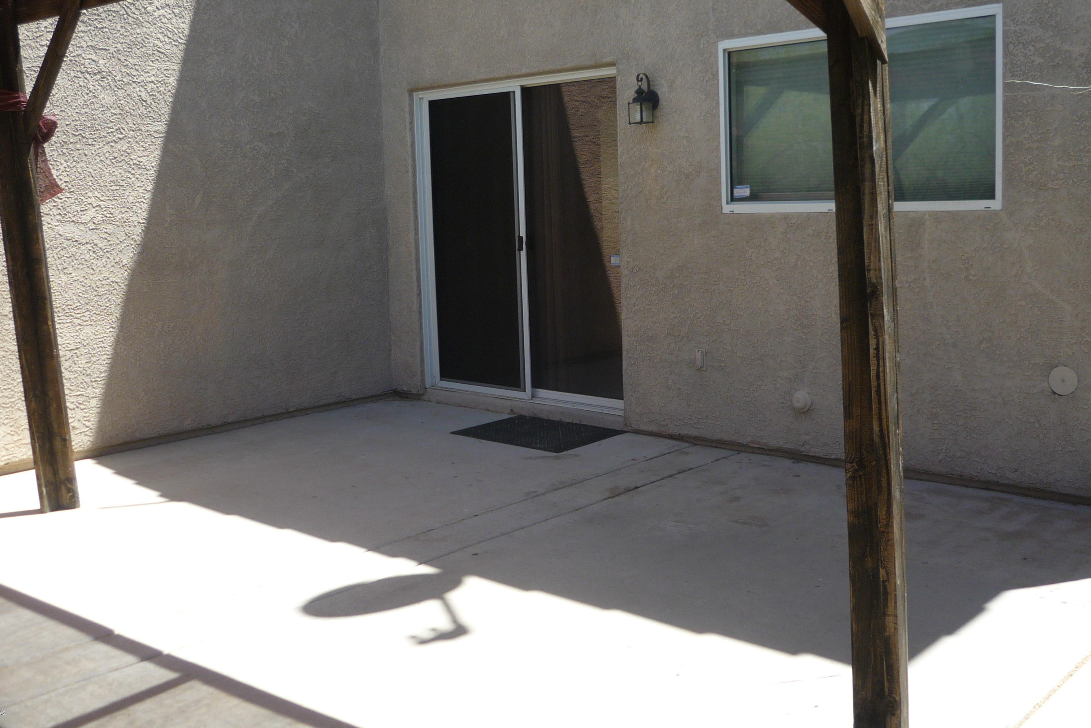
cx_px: 542
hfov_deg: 53.1
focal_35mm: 36
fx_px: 1091
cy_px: 311
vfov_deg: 36.8
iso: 100
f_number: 2.8
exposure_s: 1/640
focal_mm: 5.5
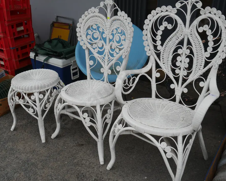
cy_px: 92
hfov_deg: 47.9
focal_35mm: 38
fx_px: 254
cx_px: 106
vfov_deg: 39.2
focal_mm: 17
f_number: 5.6
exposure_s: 1/400
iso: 200
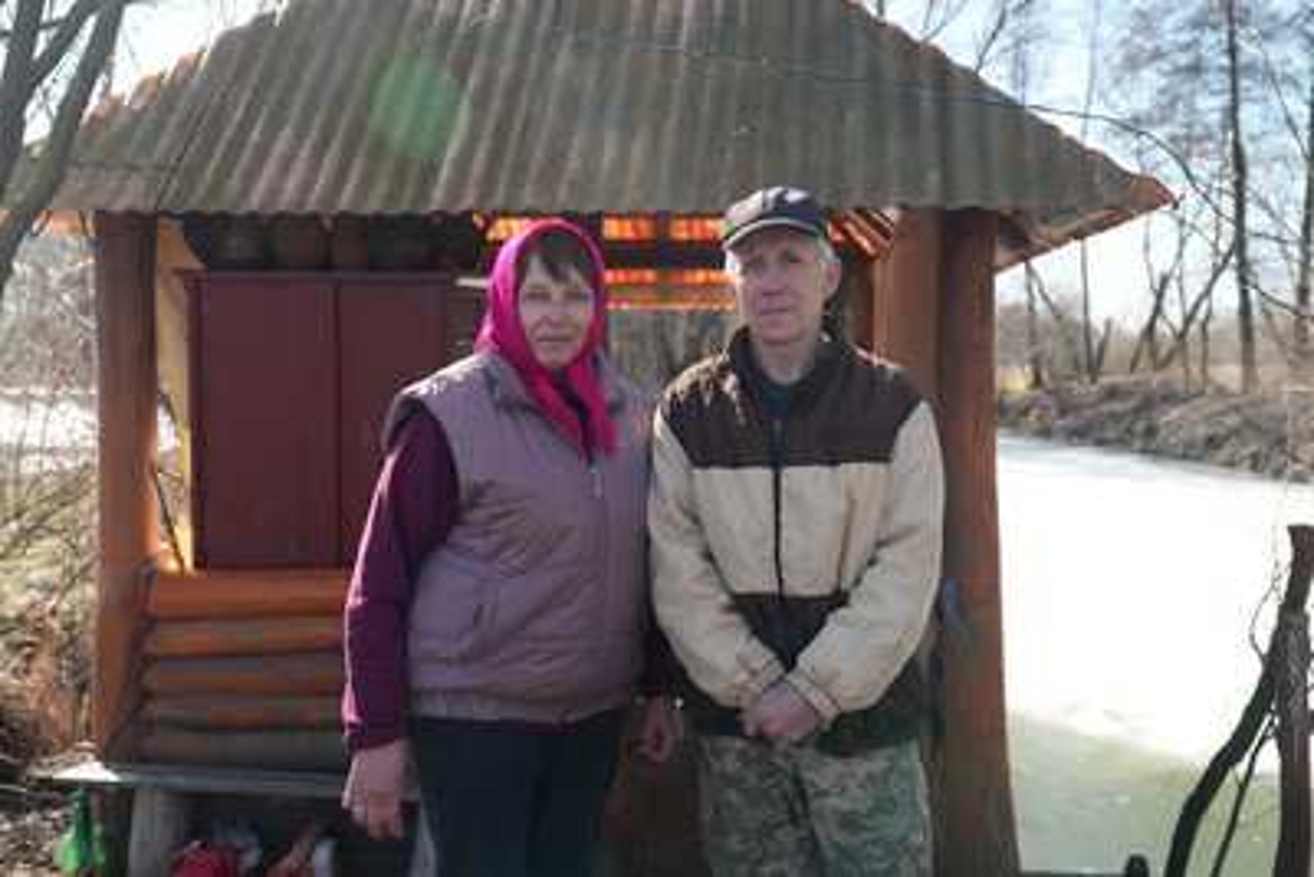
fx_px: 1314
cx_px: 657
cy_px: 438
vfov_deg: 36.9
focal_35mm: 36
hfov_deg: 53.1
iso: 1250
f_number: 5
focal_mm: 36
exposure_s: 1/100
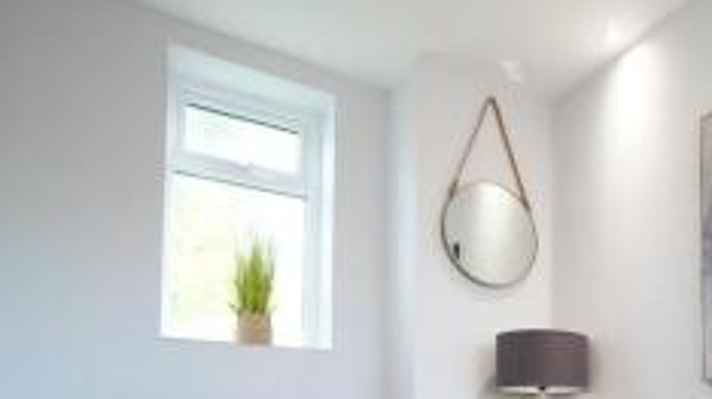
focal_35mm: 32
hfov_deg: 53.7
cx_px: 636
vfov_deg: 32.0
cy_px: 446
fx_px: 603
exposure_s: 1/100
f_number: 6.3
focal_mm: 10
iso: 4000
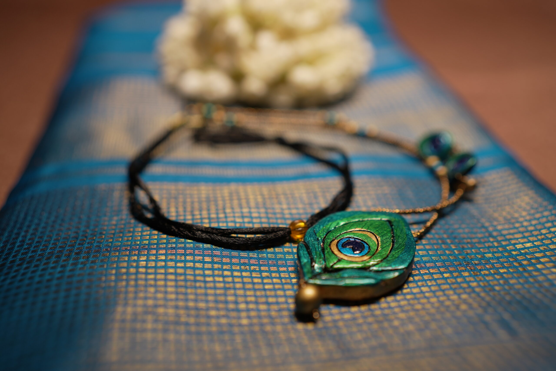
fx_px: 541
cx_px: 278
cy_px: 186
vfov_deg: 37.9
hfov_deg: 54.4
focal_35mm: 35
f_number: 2.2
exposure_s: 1/320
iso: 400
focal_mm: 35
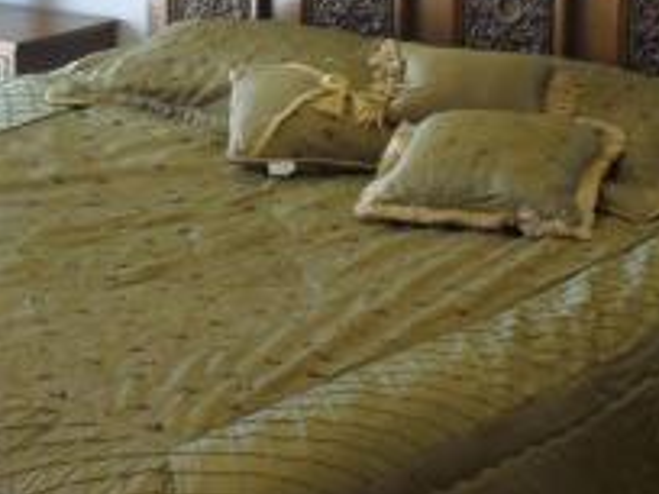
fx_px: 2151
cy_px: 262
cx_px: 204
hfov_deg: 17.4
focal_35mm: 113
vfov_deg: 13.1
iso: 200
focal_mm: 6.3
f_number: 3.1
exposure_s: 1/80
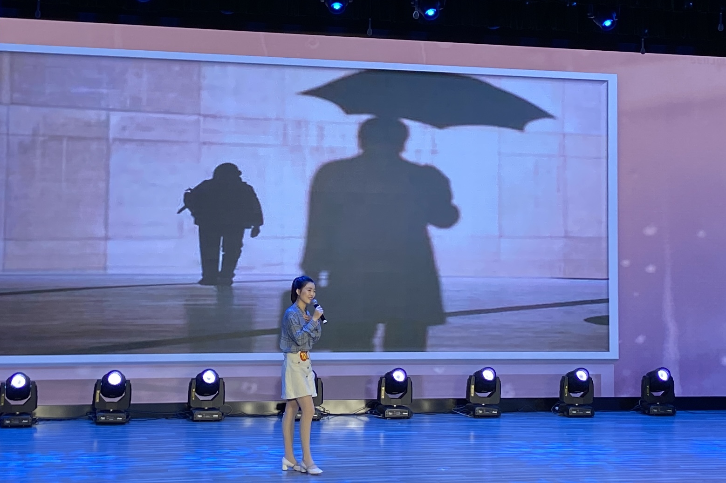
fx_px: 1411
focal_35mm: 70
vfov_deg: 19.2
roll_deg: -1.2
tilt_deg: +5.6
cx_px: 399
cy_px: 94
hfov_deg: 28.8
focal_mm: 4.25
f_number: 1.8
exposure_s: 1/88
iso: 80
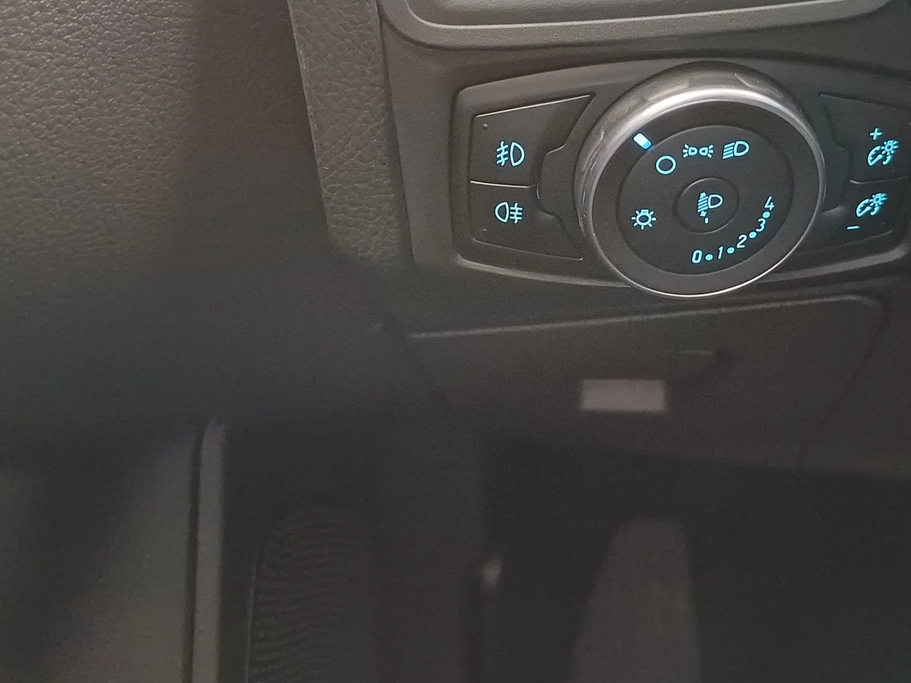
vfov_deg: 39.1
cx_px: 577
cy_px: 222
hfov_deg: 50.8
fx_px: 947
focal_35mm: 36
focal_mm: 4.65
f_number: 1.8
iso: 2000
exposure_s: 1/10
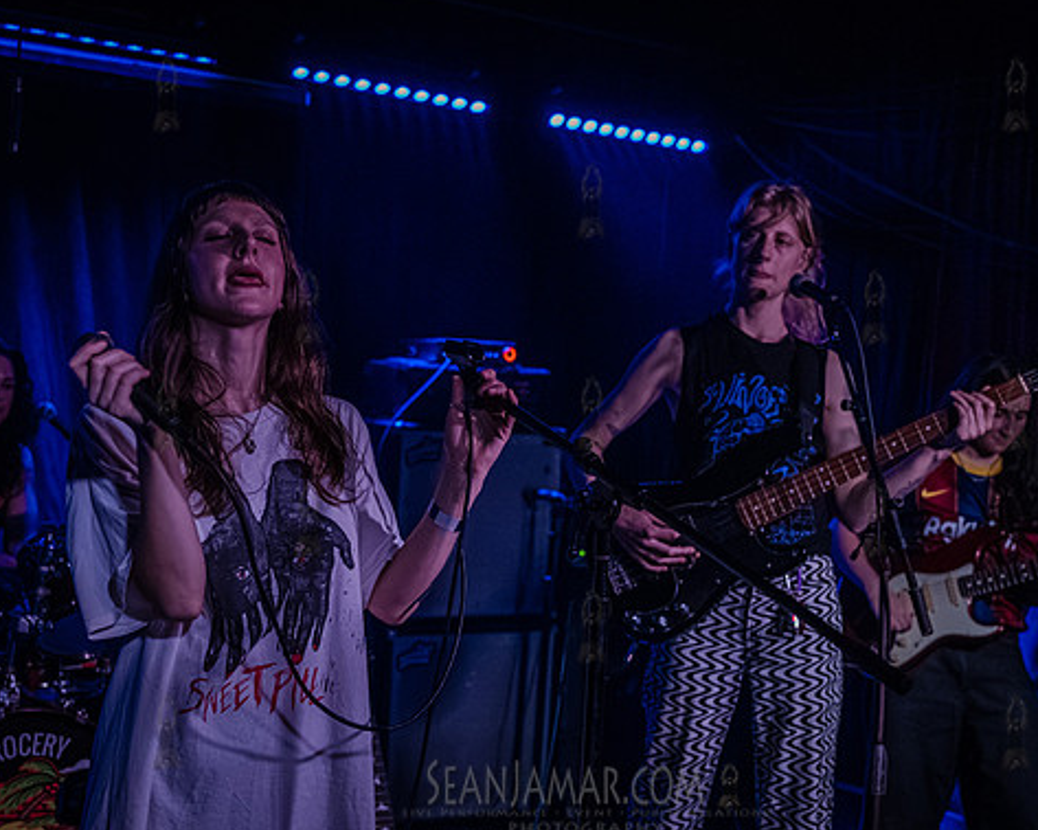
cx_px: 567
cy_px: 437
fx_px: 1750
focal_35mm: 57
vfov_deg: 26.7
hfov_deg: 33.0
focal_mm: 43
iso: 16000
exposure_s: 1/320
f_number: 3.2
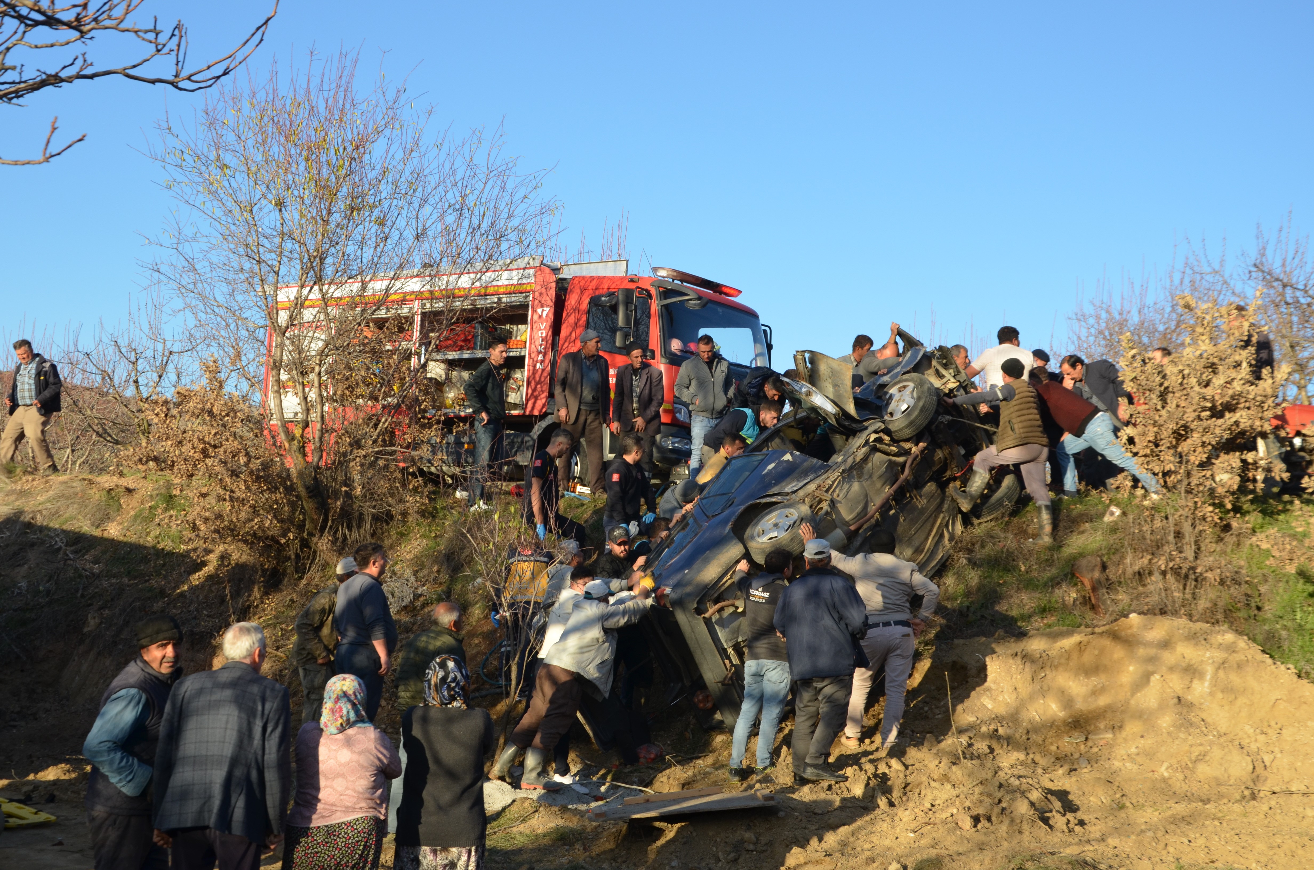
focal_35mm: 57
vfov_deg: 23.7
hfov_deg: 35.1
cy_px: 435
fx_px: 2076
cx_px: 657
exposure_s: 1/200
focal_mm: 38
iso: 200
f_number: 7.1
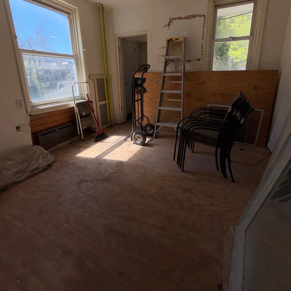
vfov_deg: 82.7
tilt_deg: -14.0
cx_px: 149
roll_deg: +1.4
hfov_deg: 83.9
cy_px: 113
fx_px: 162
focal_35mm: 17
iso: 16
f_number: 2.2
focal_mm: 2.22
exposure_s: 1/416
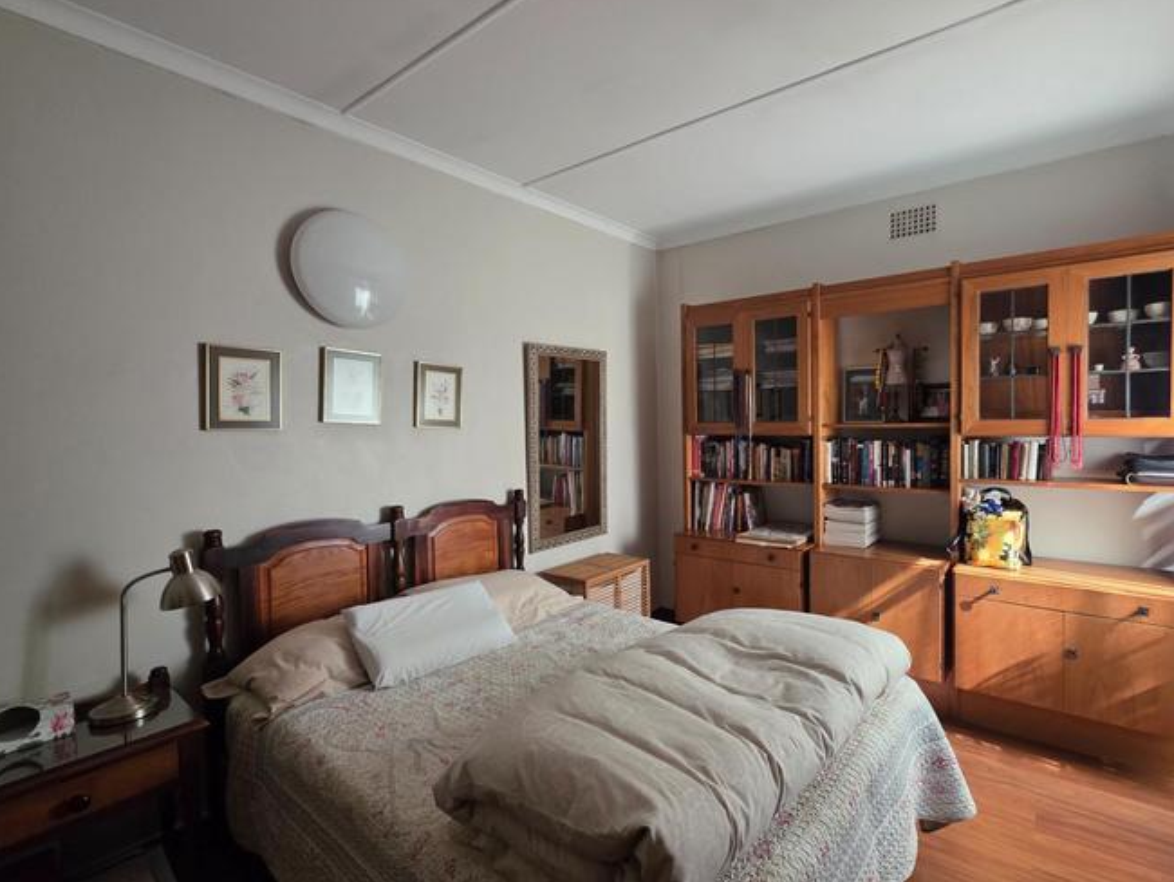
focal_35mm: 16
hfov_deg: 94.1
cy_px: 443
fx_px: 543
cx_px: 656
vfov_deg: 78.1
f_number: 1.9
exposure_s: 1/100
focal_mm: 2.2
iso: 160
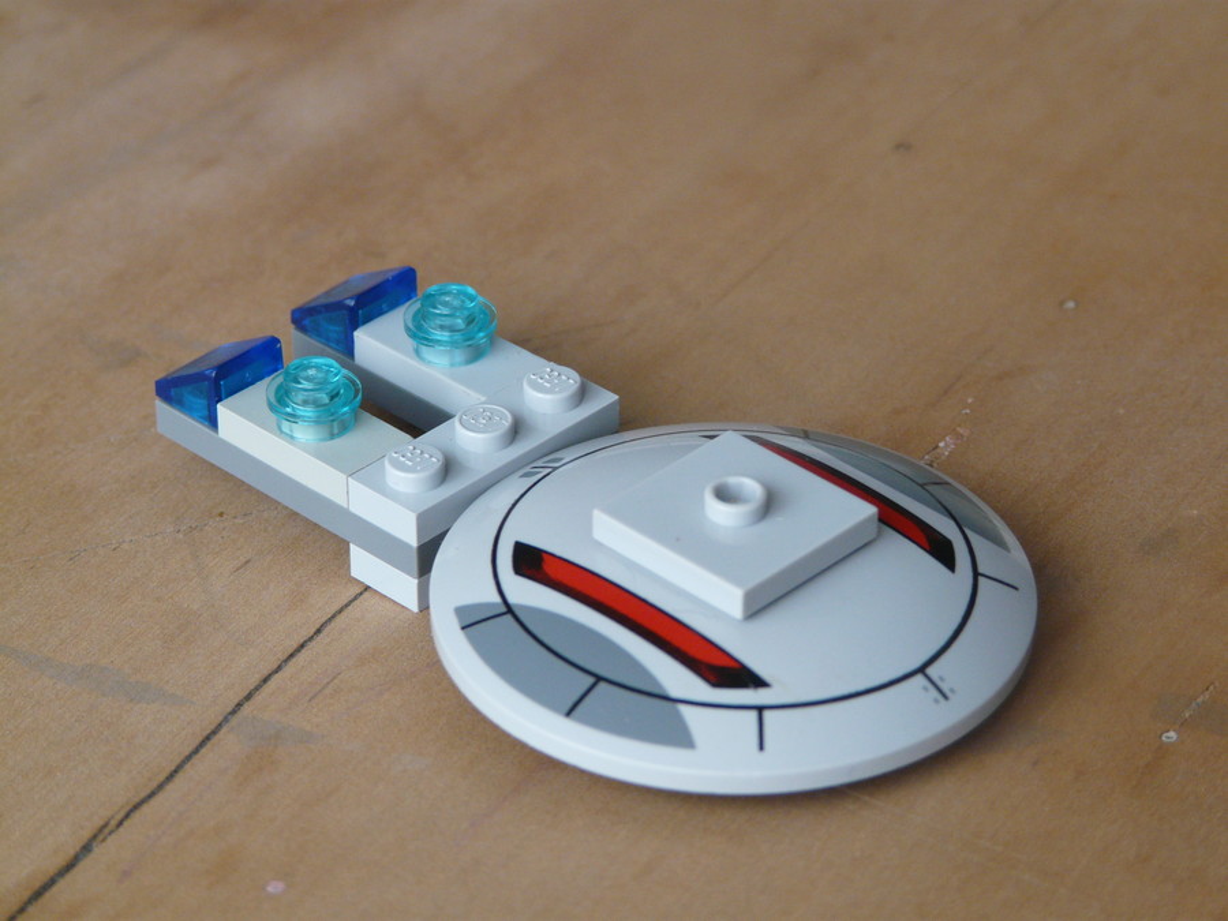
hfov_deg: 14.3
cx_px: 614
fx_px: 4896
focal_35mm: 138
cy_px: 460
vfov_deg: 10.7
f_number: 3.6
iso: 200
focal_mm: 22.6
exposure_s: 1/60
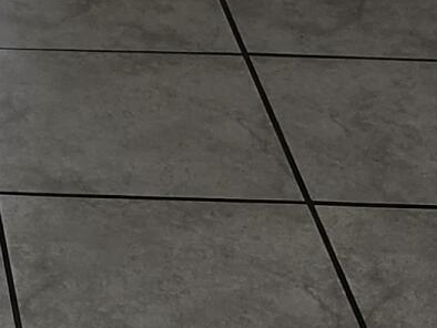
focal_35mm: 175
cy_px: -503
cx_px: -413
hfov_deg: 10.5
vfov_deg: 7.8
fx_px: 2211
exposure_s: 1/180
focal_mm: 5.54
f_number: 1.8
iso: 50
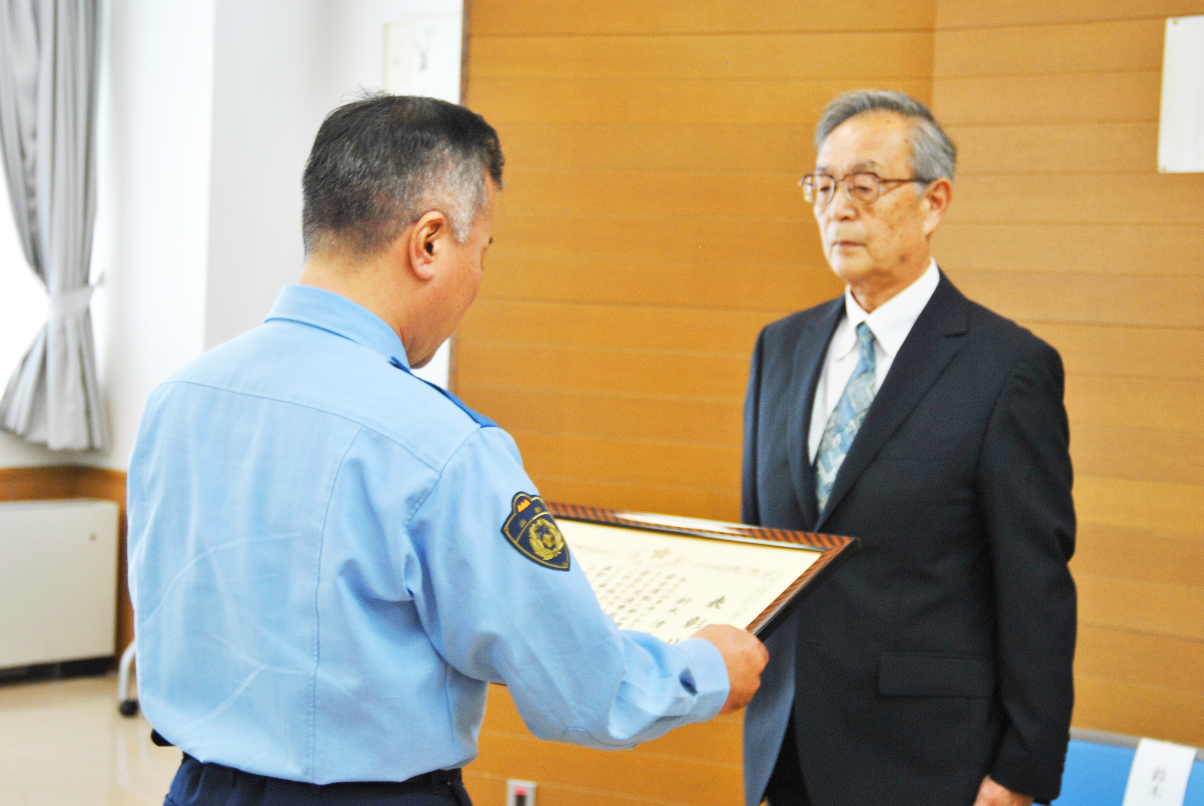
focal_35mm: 68
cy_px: 403
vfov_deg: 20.2
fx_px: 2260
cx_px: 602
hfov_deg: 29.8
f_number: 4.2
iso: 250
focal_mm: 45
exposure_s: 1/30
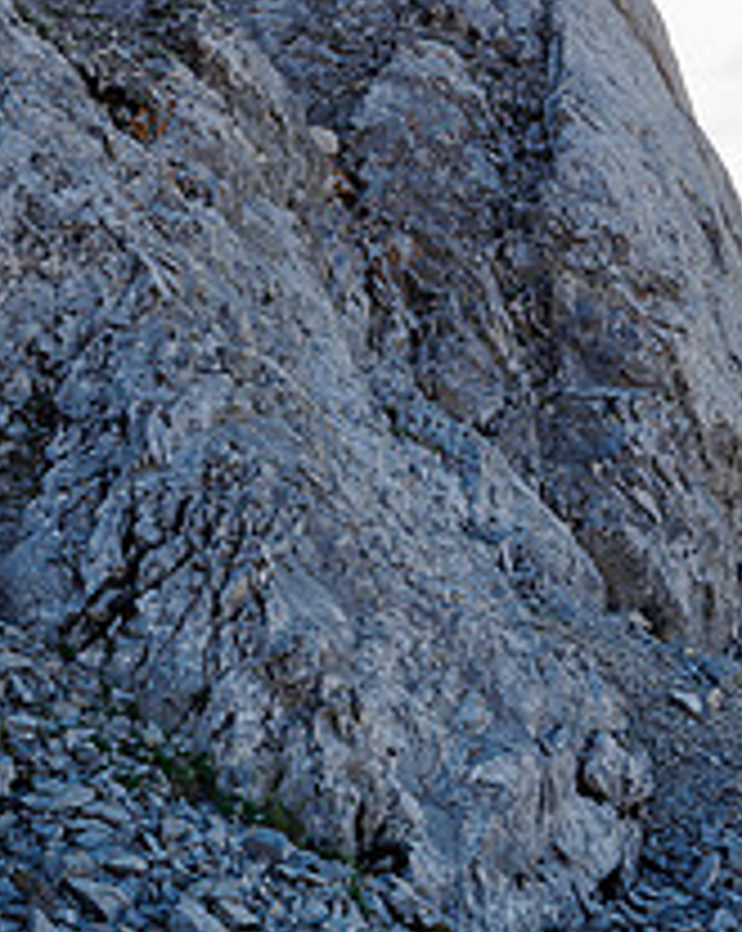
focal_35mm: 51
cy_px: 437
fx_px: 1403
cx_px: 286
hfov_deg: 29.5
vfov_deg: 36.7
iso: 200
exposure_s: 1/125
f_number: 8
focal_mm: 12
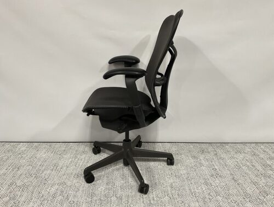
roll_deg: -2.4
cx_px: 137
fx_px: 230
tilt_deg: -17.7
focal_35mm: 29
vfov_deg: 48.4
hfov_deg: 61.6
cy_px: 104
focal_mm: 3
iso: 80
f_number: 1.8
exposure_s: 1/60
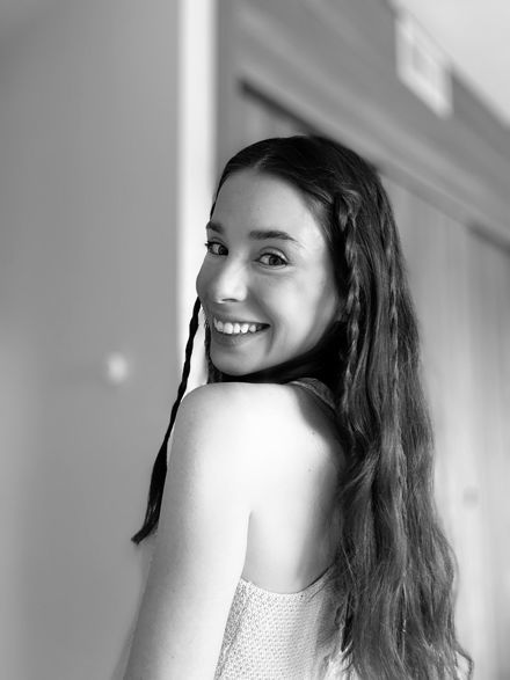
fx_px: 590
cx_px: 255
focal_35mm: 30
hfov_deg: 46.8
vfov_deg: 60.0
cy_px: 340
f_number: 1.9
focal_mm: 2.69
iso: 125
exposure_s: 1/60
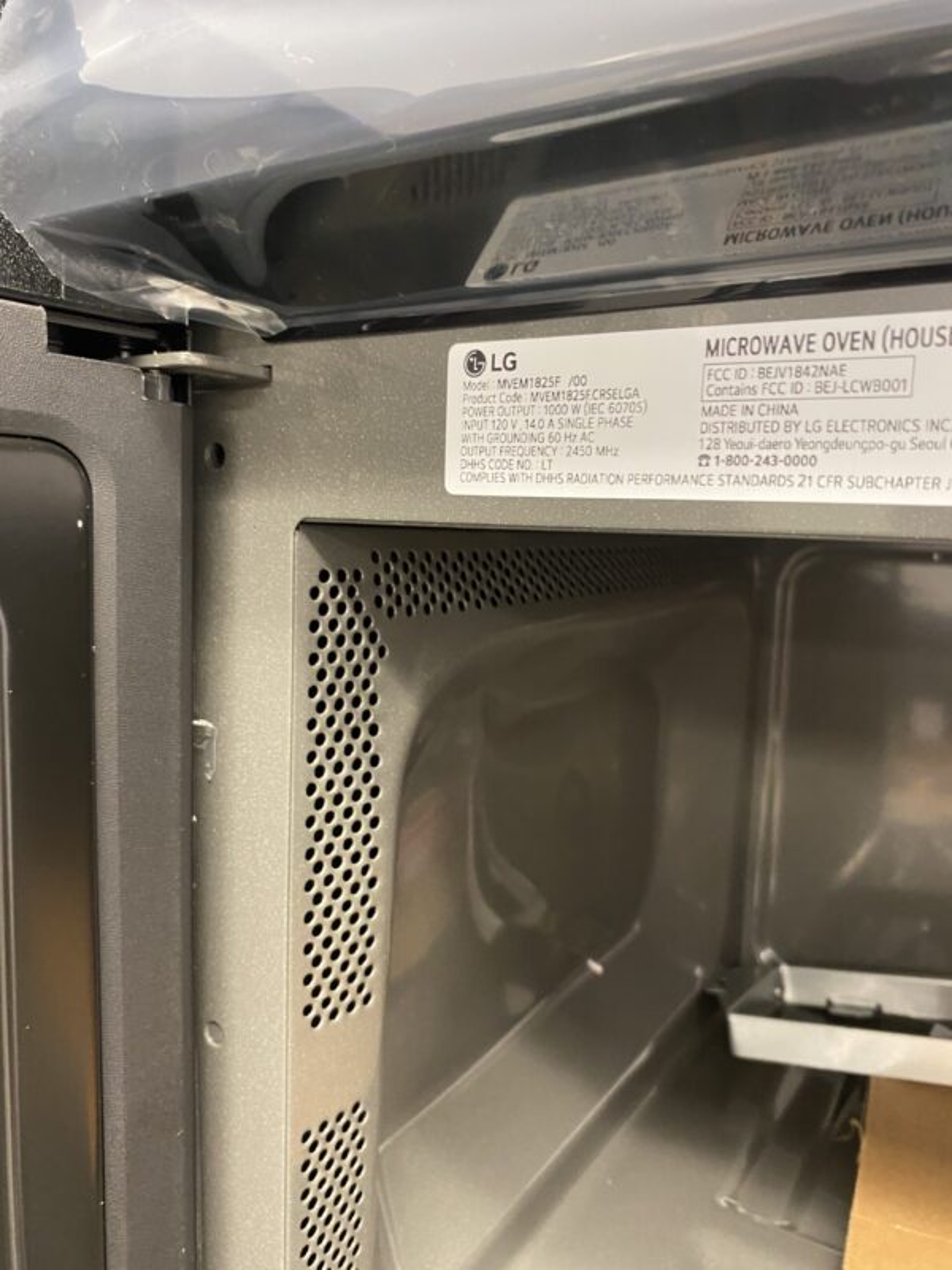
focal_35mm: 26
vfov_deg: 67.3
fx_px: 953
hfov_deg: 53.1
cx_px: 476
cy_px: 635
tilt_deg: -7.2
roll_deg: -2.3
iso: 400
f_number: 1.8
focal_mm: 4.25
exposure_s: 1/31
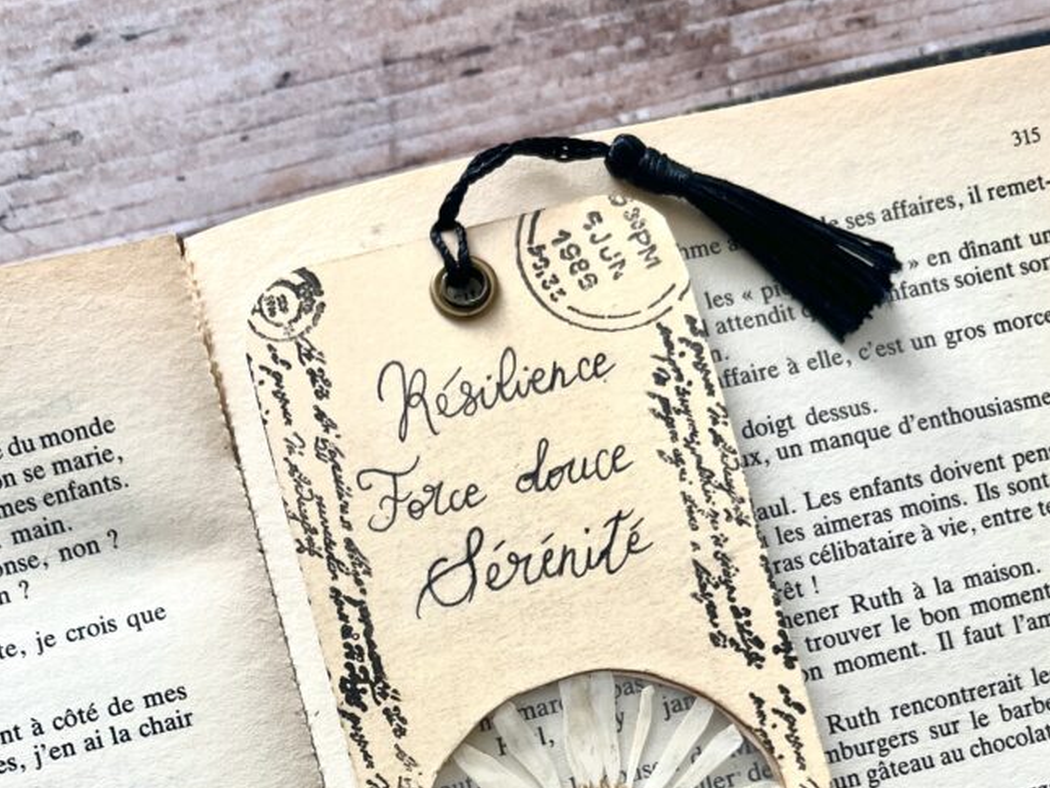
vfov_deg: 30.9
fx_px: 1305
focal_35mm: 43
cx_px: 493
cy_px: 810
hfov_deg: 43.8
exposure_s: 1/121
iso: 125
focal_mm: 5.1
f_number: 1.6
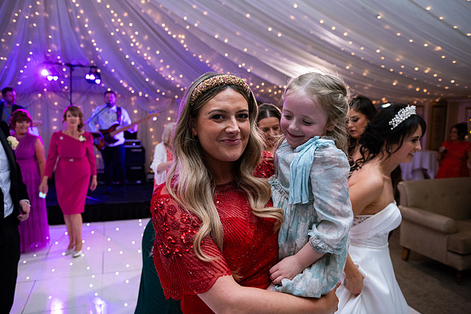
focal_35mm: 27
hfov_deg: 67.4
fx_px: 353
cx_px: 236
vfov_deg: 48.0
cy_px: 157
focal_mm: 27
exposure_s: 1/160
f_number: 3.5
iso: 1000
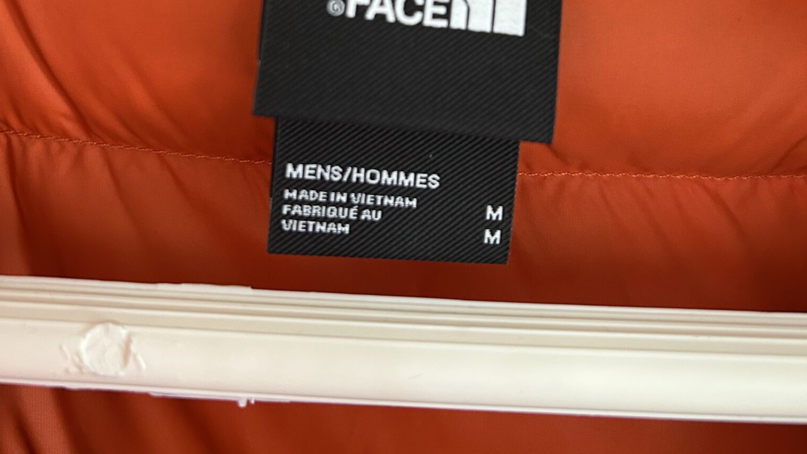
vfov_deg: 29.2
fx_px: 813
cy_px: 3
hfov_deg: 52.8
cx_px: 403
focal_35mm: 38
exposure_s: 1/60
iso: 400
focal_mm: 5.7
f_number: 1.5
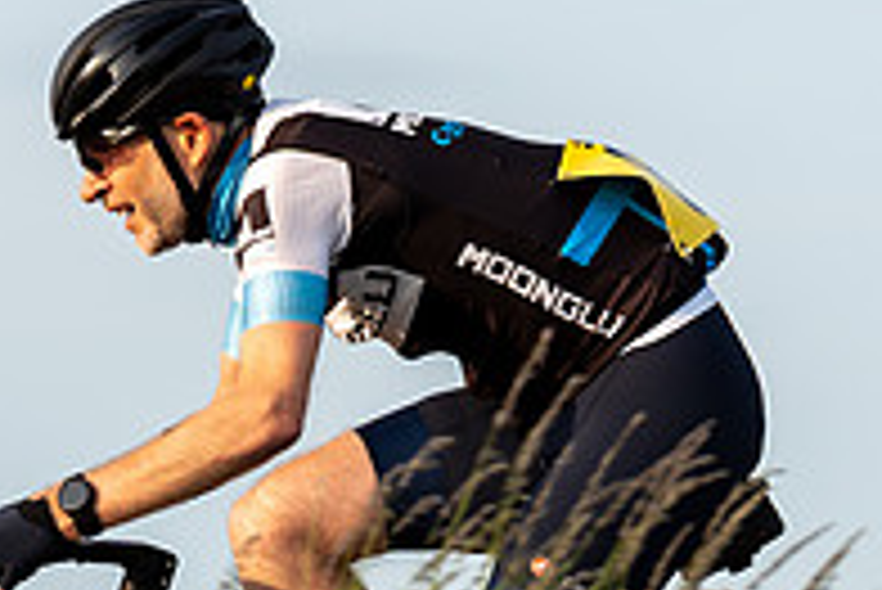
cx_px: 140
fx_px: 14490
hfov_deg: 3.5
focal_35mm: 591
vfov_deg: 2.3
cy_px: 597
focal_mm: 200
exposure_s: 1/1000
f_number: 4
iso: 200
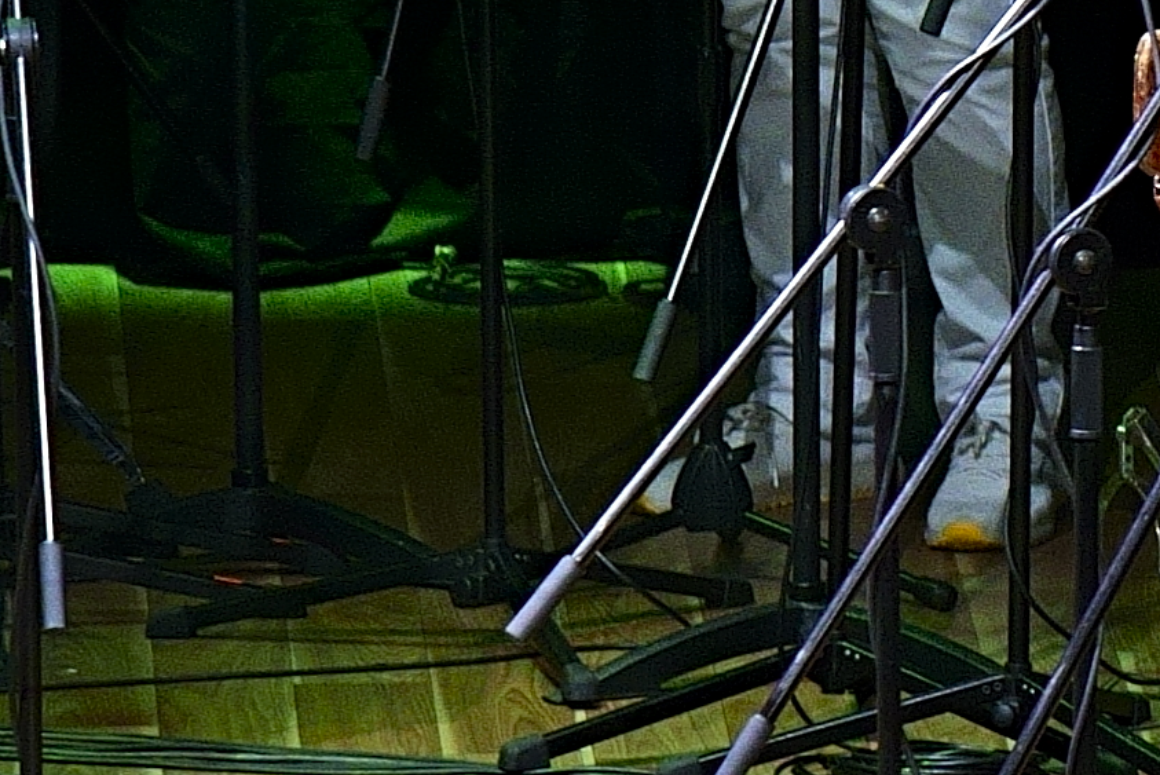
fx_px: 23179
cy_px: 94
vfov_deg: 1.9
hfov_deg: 2.9
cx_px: 1865
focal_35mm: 719
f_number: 5.6
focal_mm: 146
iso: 2500
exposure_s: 1/125
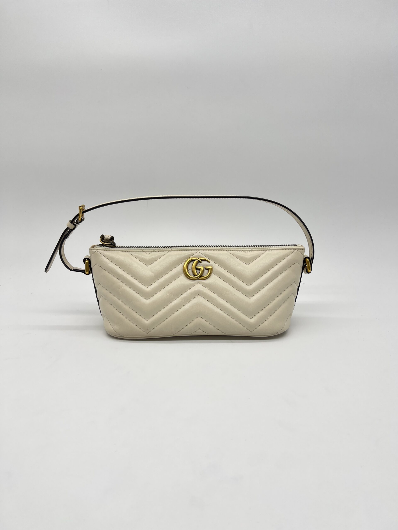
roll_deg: -0.5
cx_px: 199
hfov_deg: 53.1
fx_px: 399
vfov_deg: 67.3
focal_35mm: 26
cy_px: 265
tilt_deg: -16.0
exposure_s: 1/245
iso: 40
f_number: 1.5
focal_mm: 5.7
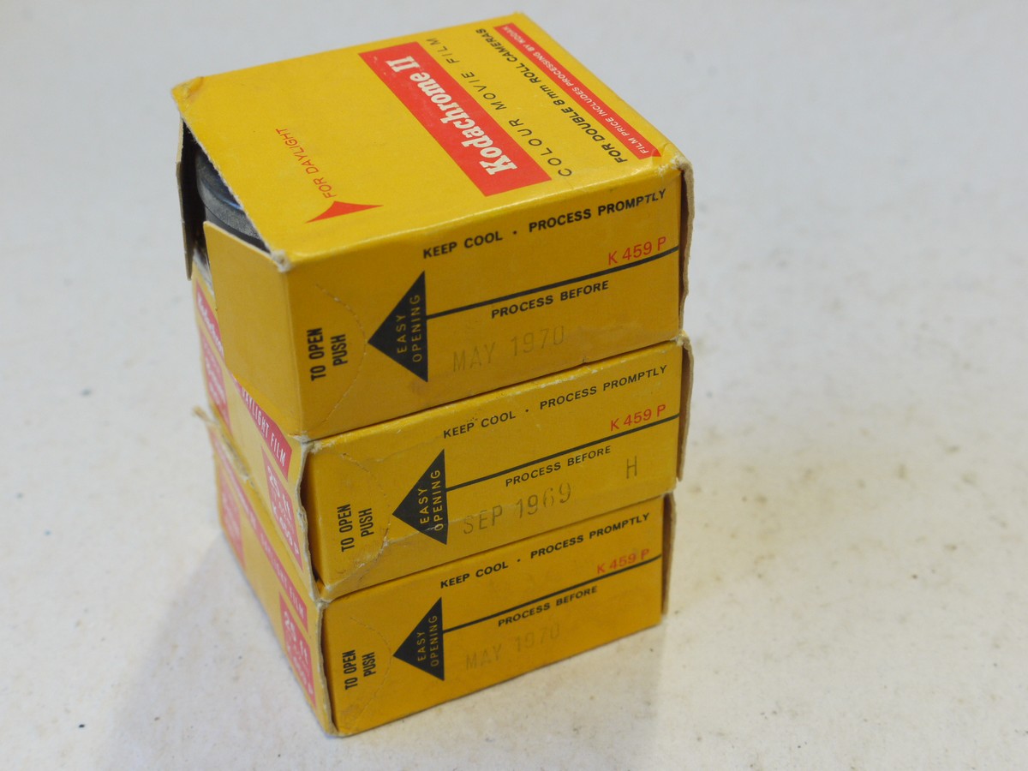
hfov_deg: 33.2
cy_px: 386
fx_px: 1722
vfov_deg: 25.2
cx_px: 514
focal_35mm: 58
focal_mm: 29
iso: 800
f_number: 8
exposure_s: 1/50
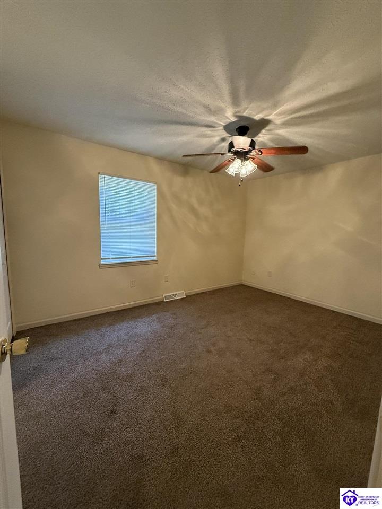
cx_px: 191
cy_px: 254
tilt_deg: -5.5
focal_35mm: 14
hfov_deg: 85.7
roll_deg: -1.0
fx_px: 206
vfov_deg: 102.1
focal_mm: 2.22
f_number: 2.2
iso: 640
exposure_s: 1/120
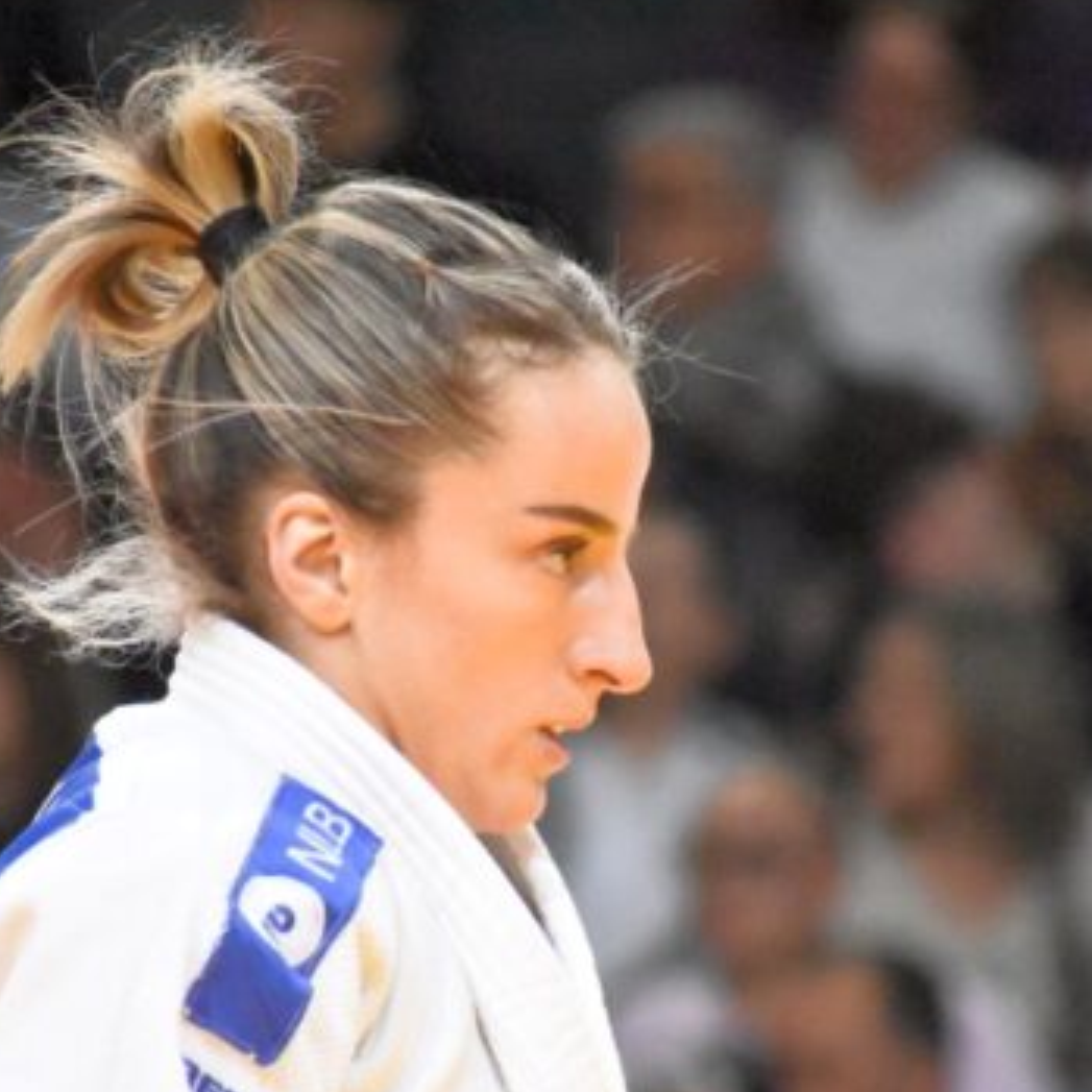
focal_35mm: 730
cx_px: 701
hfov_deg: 2.4
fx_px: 26054
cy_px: 757
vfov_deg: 2.4
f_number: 7.1
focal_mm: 260
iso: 12800
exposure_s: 1/640
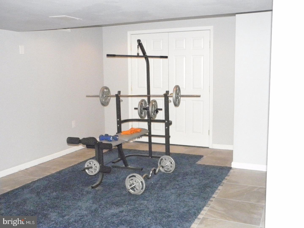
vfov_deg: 39.7
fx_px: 316
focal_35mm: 36
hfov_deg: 51.4
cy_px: 114
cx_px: 152
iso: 1600
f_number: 3.7
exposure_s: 1/80
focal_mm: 6.4
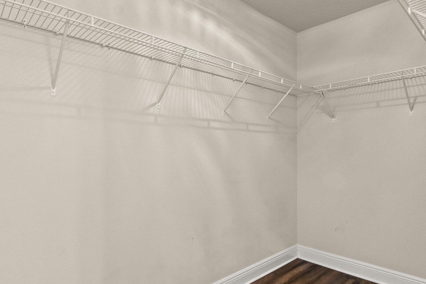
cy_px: 148
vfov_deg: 57.2
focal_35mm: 22
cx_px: 205
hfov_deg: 78.5
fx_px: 260
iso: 800
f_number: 9
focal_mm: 10
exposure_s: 5
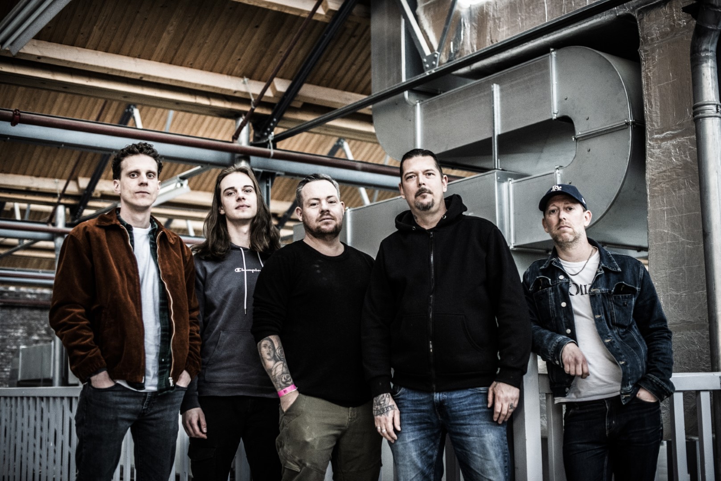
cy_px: 240
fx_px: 1002
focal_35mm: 50
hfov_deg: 39.6
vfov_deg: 27.0
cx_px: 360
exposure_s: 1/1000
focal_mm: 50
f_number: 2
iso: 3200
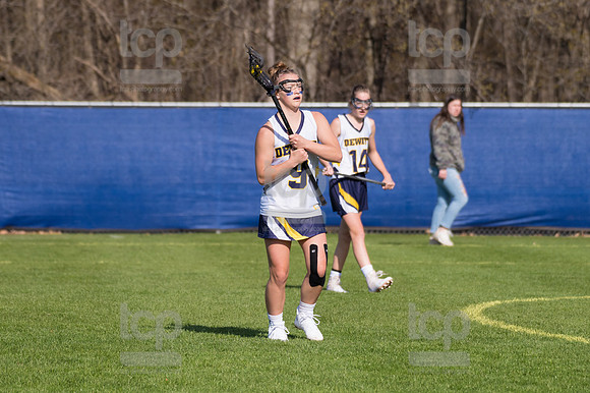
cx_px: 295
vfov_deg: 4.2
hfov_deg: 6.2
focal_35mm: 330
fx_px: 5405
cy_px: 196
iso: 320
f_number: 5.6
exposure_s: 1/2000
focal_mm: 220
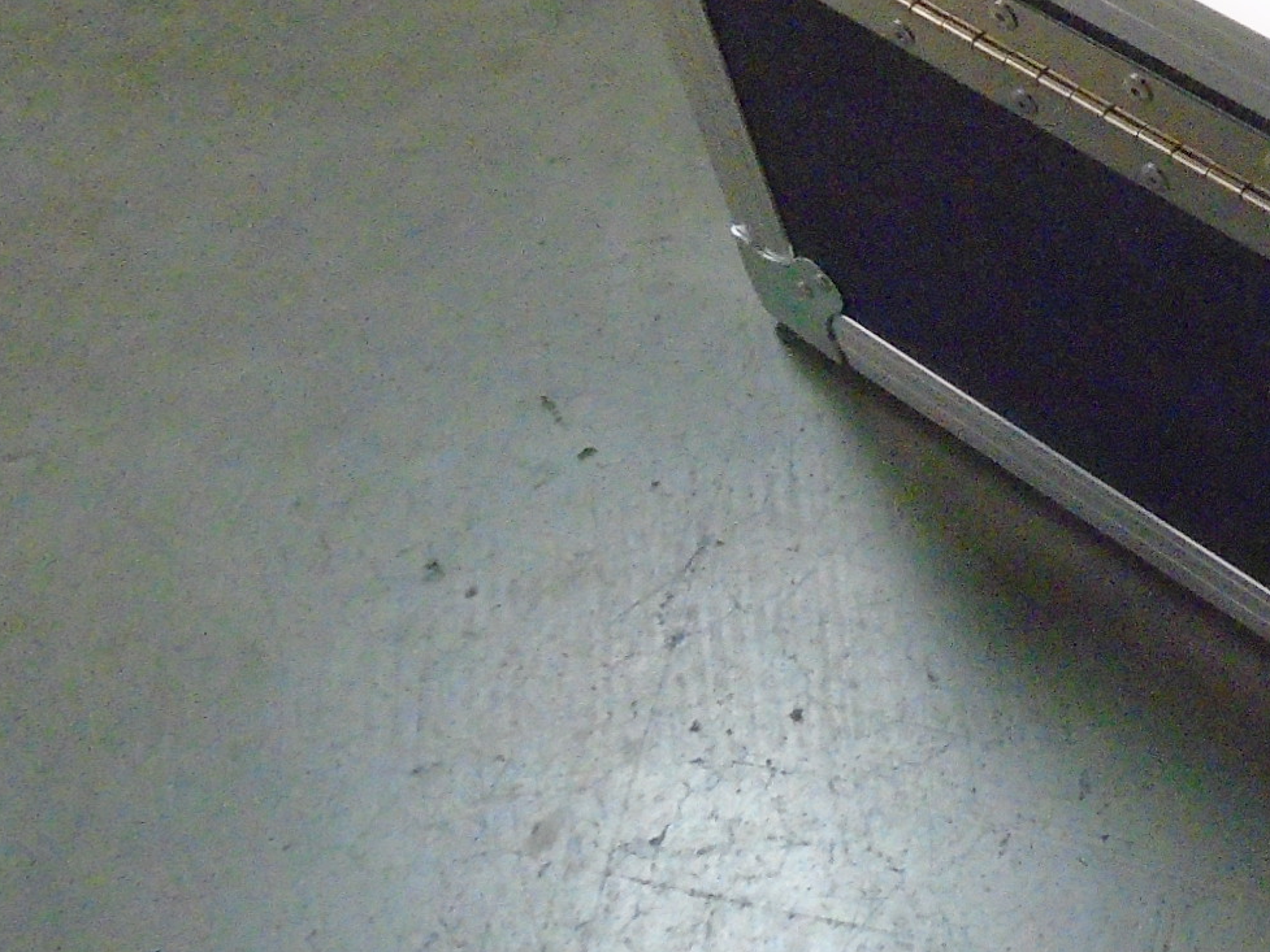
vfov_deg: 20.9
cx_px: 1618
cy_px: 97
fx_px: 2532
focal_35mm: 69
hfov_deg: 24.8
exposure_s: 1/80
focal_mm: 4.6
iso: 800
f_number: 3.2
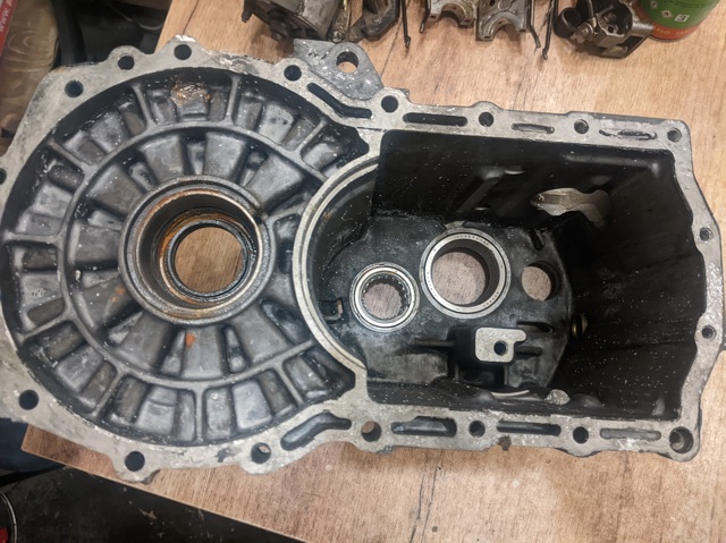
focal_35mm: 27
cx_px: 363
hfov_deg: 65.4
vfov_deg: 51.3
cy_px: 272
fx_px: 566
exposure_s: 1/25
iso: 618
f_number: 1.8
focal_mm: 4.44
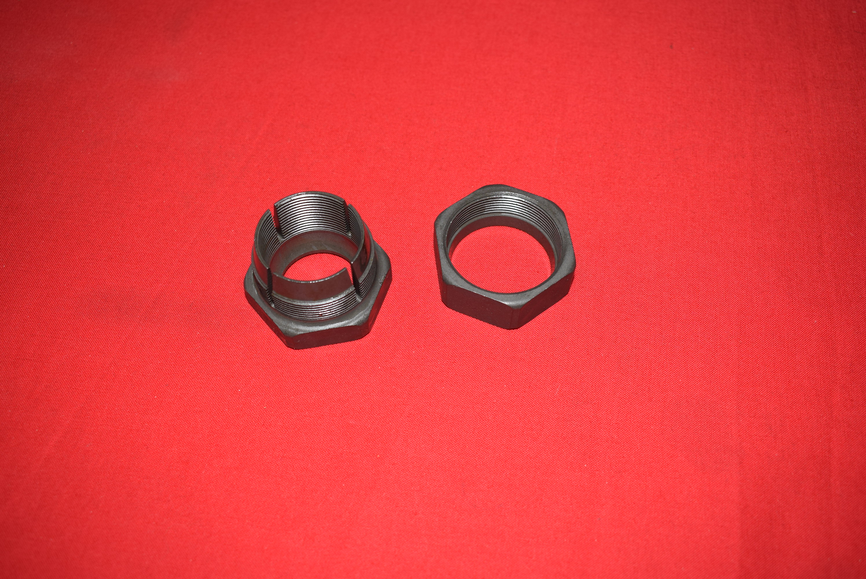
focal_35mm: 36
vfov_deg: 36.9
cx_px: 433
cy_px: 290
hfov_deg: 53.1
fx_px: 867
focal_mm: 24
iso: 160
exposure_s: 1/125
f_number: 5.6
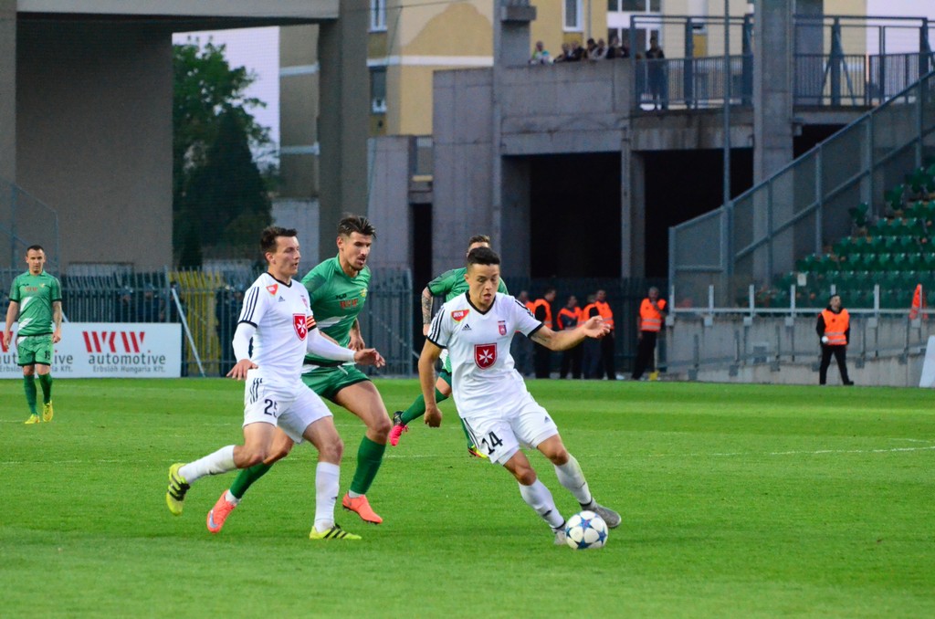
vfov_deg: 4.9
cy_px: 310
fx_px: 7192
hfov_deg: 7.4
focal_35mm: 278
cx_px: 468
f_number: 5
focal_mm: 185
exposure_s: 1/1250
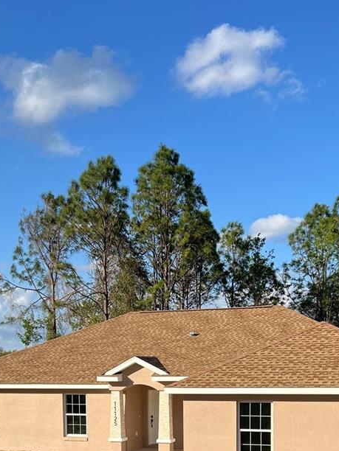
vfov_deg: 35.0
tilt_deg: -2.2
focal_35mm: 51
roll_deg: -0.1
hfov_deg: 28.6
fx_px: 666
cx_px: 179
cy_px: 417
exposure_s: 1/3356
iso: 50
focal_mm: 5.7
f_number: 1.5
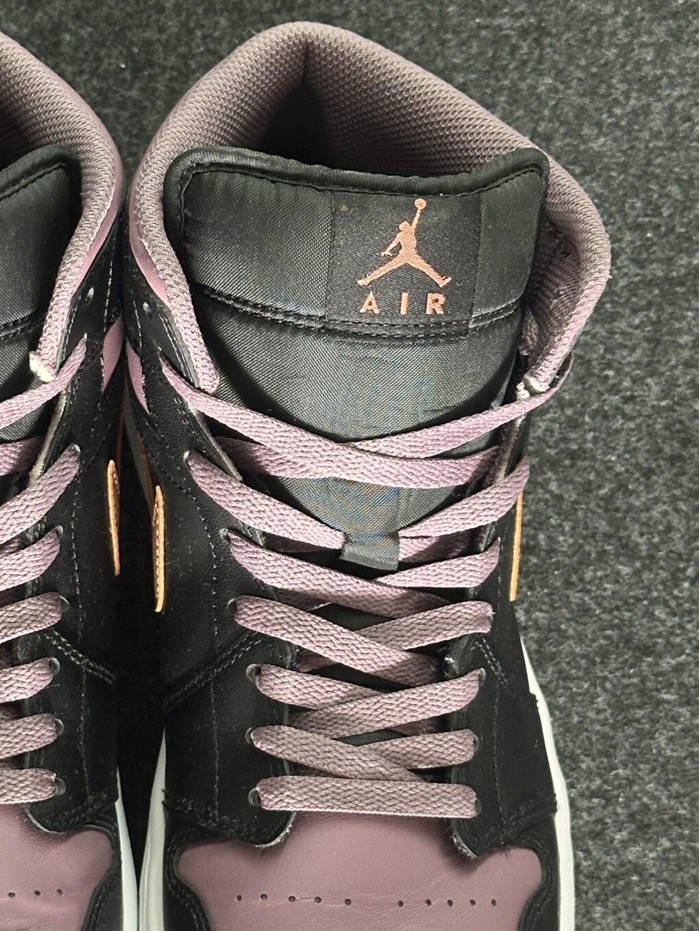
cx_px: 152
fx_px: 2449
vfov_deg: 21.5
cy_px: 569
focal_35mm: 91
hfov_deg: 16.1
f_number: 1.78
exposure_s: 1/33
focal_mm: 6.86
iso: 250
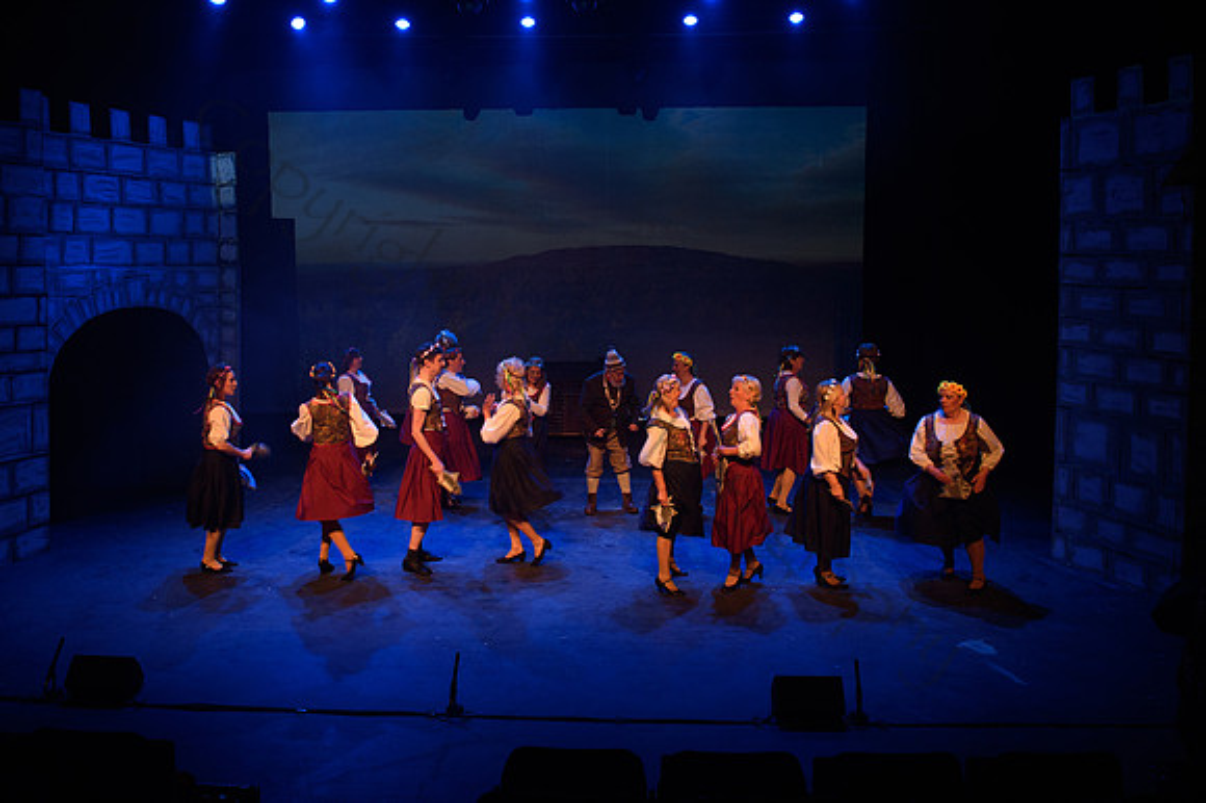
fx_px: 1020
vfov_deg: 42.7
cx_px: 551
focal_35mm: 30
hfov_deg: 61.1
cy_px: 310
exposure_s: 1/60
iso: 1250
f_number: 3.5
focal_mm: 24
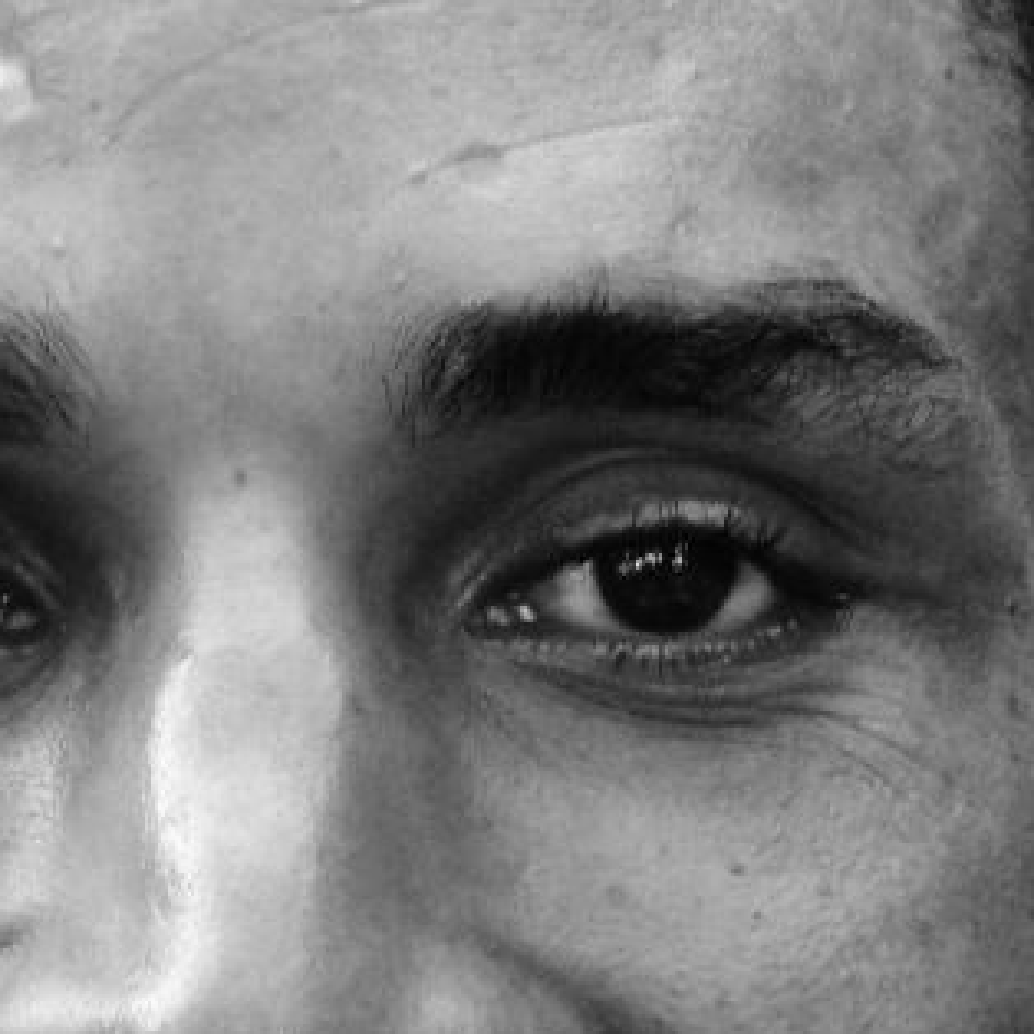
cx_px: 342
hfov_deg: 6.9
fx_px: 8550
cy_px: 840
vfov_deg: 6.9
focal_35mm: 253
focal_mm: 14.7
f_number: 5
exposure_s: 1/40
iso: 400
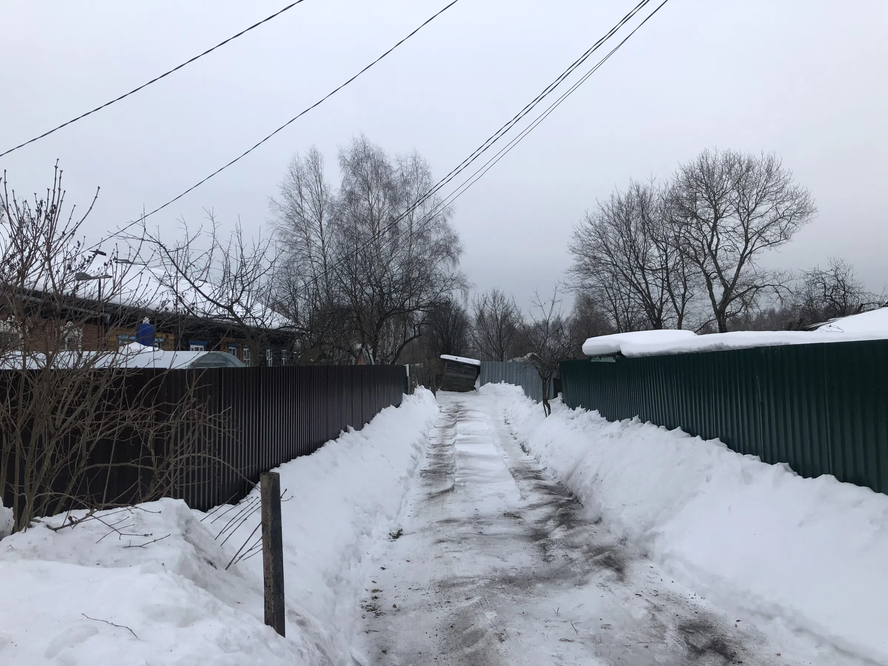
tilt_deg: +0.8
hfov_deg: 63.4
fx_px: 718
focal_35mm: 28
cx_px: 444
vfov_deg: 49.7
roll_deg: +0.3
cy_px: 333
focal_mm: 4
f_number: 1.8
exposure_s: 1/120
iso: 40
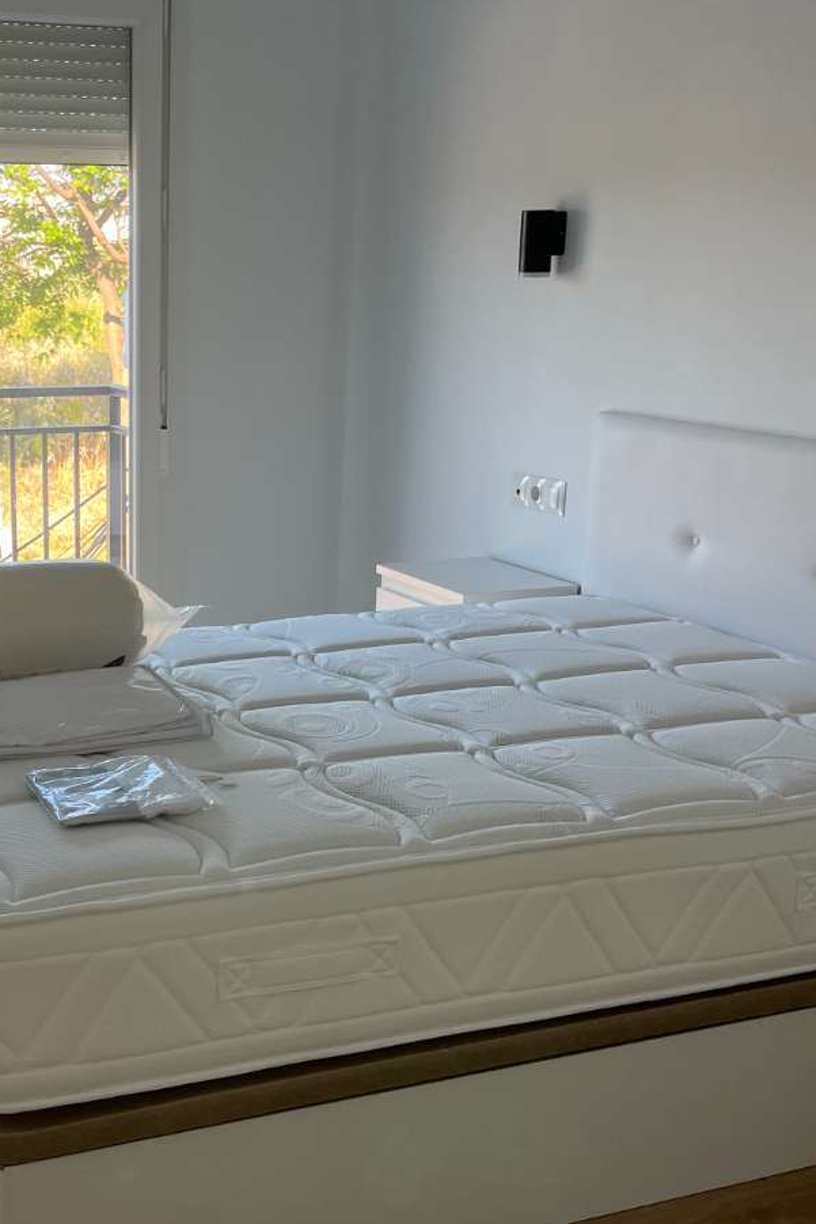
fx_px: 1529
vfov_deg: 43.5
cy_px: 686
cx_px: 136
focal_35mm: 45
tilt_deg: -16.0
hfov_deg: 29.1
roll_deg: -0.3
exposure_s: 1/148
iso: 64
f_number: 1.6
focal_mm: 5.1
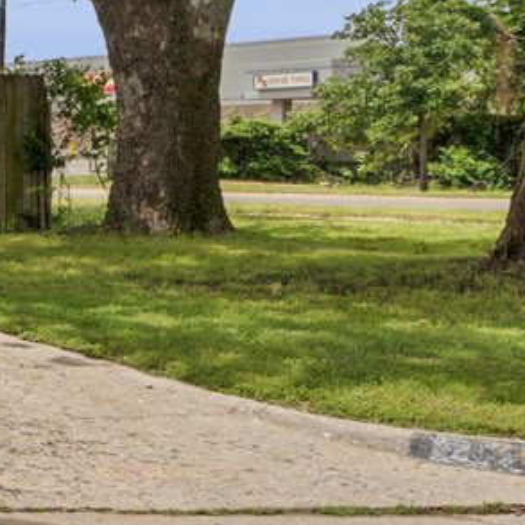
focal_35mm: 95
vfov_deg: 18.2
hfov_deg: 11.2
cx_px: -1052
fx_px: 1630
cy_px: 160
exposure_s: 1/640
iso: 200
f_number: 9
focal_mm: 16
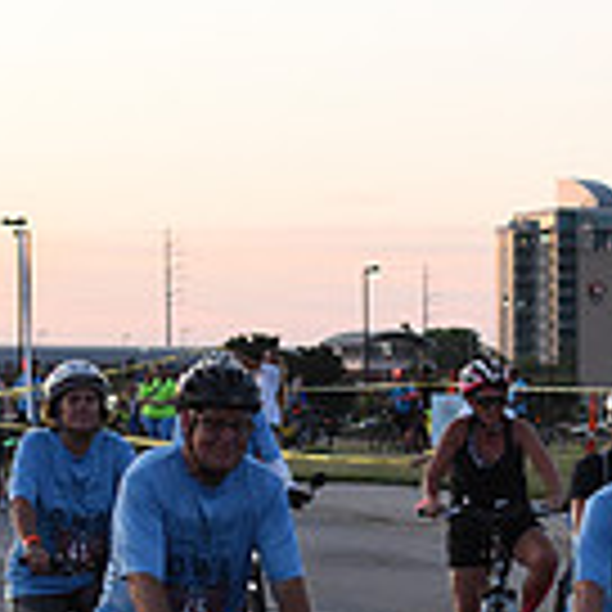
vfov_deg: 9.5
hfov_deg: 9.5
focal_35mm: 181
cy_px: 794
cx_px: 729
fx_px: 3620
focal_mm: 50
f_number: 3.2
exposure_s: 1/400
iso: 2500
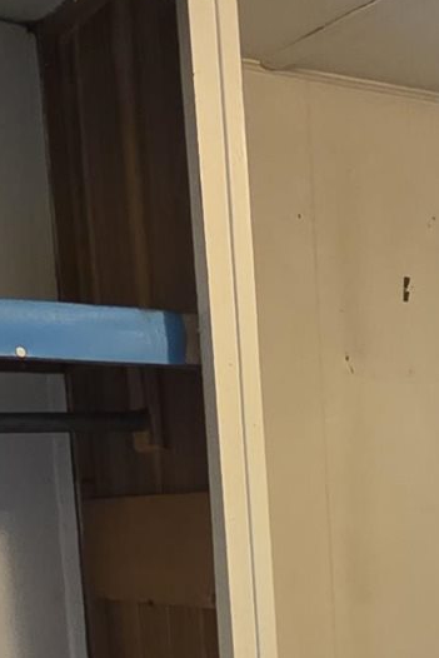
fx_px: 1444
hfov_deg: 16.0
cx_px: 635
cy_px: 864
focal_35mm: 79
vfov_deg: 22.8
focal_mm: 2.2
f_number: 1.9
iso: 640
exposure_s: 1/60
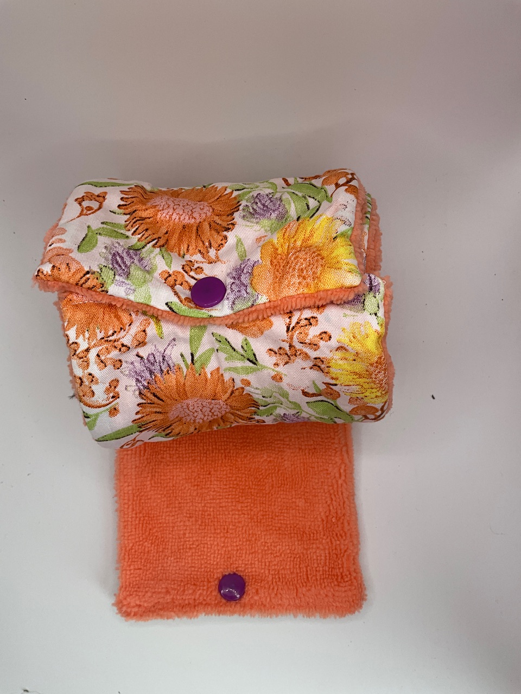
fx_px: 582
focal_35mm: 29
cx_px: 260
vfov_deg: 61.7
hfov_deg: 48.2
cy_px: 347
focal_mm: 3
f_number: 1.8
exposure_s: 1/380
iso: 25
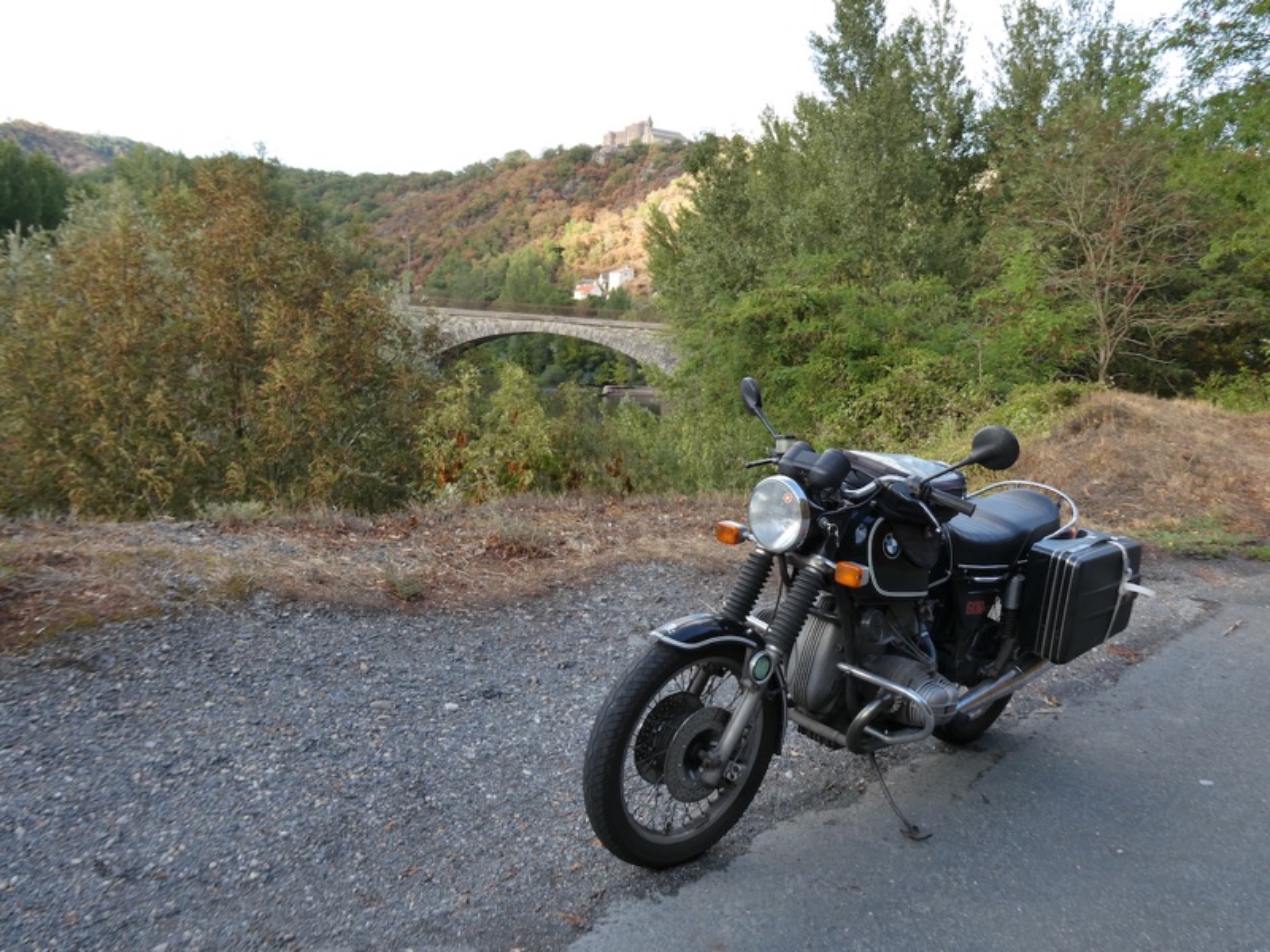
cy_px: 476
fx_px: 1211
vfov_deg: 42.9
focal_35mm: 33
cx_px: 635
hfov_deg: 55.4
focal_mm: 5.8
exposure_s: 1/125
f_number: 3.6
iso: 80
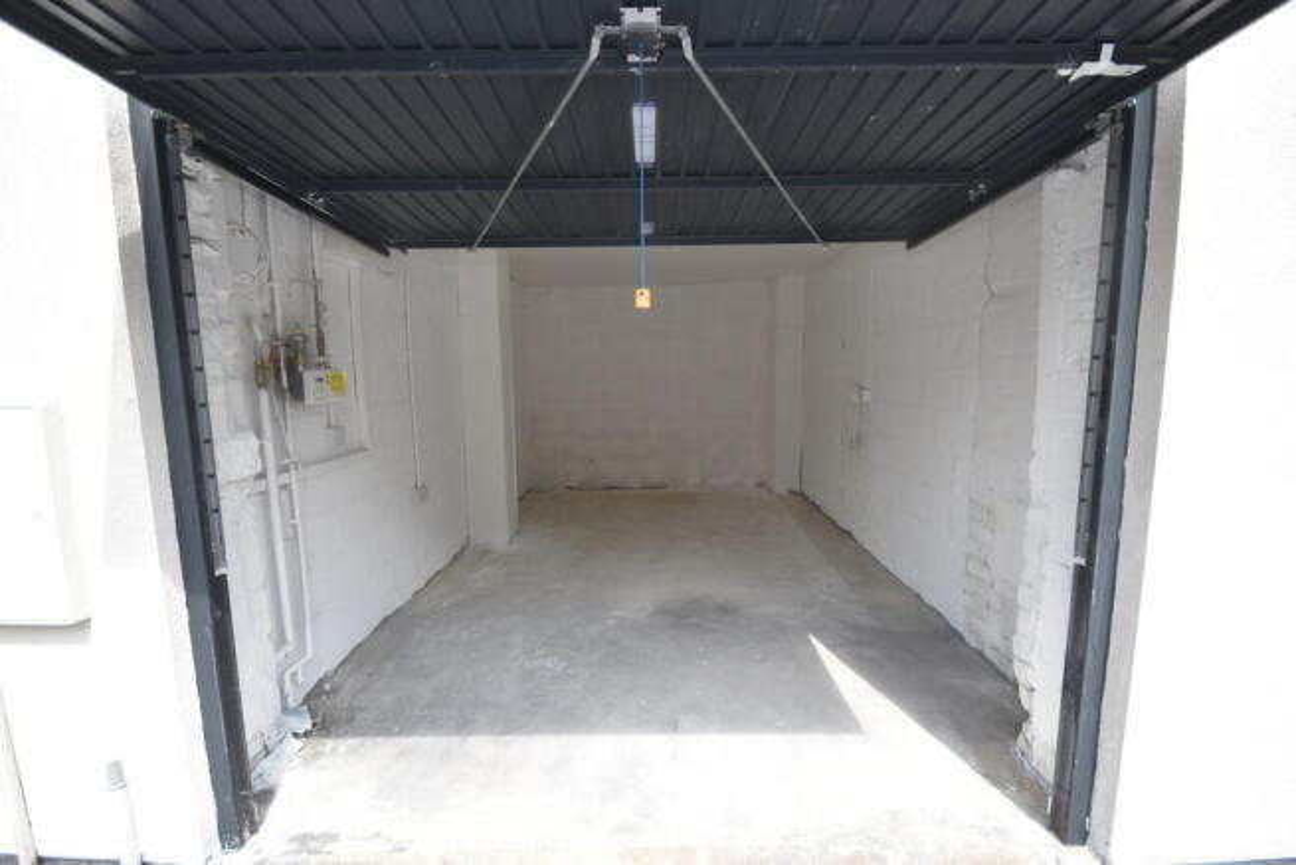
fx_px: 540
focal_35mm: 15
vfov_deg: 77.4
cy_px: 432
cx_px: 648
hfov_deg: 100.4
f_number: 6.3
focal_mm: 10
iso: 200
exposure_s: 1/250
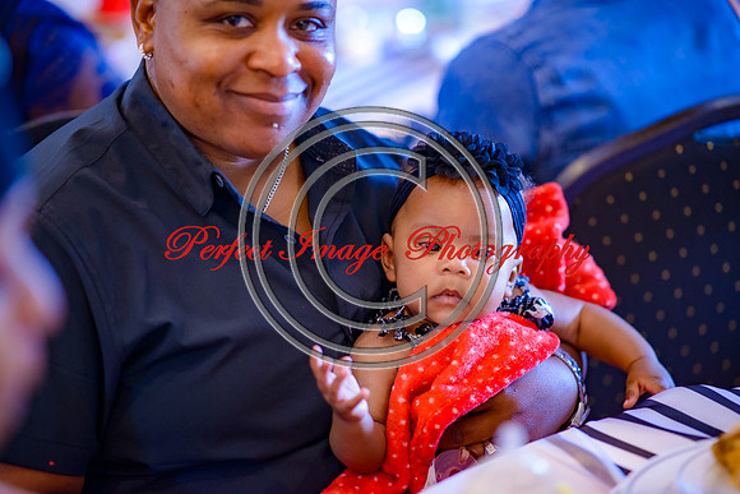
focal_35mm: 105
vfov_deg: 13.0
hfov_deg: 19.5
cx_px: 370
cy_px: 247
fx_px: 2159
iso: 900
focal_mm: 105
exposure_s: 1/125
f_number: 1.8
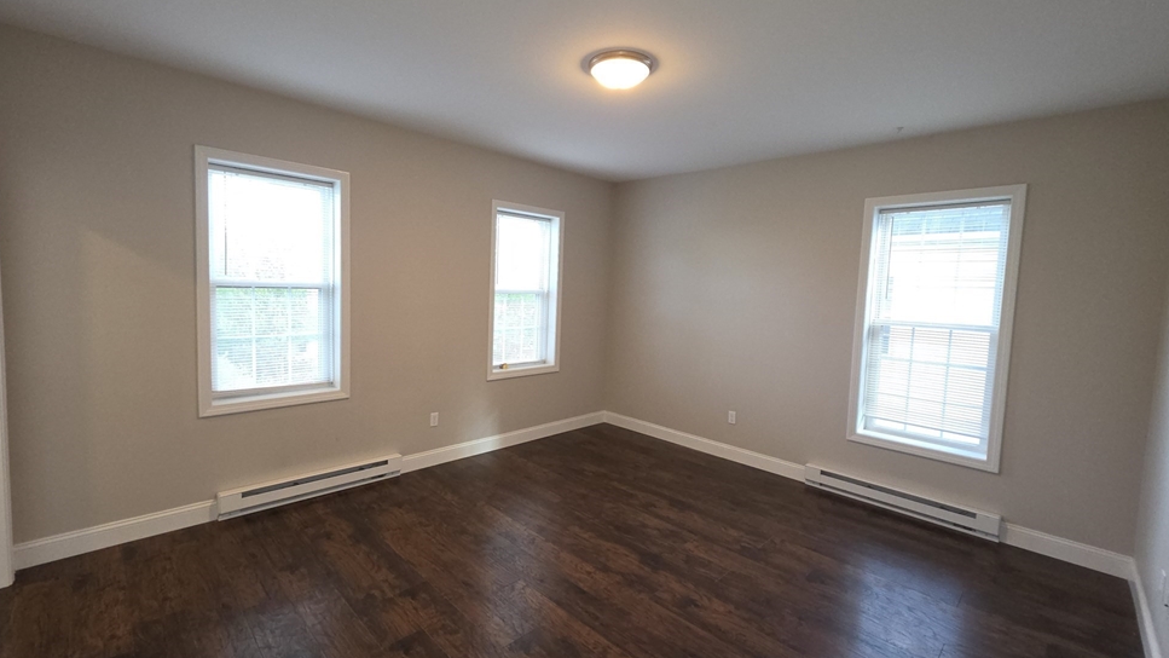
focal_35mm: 15
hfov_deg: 103.0
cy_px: 325
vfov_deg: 70.5
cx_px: 567
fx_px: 465
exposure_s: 1/60
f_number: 1.9
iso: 200
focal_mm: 2.2
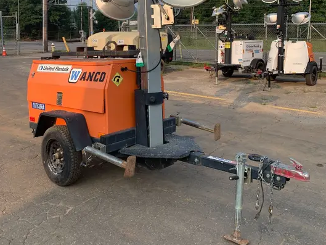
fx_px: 339
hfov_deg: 51.3
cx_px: 166
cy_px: 63
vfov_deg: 38.7
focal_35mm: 36
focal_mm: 4.25
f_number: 1.8
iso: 25
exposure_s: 1/1124
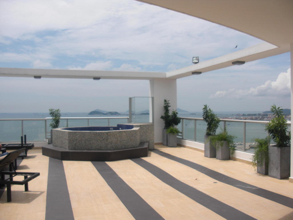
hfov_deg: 51.4
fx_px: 305
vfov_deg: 39.7
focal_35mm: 36
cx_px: 146
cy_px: 110
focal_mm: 6.3
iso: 50
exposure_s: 1/320
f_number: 7.9
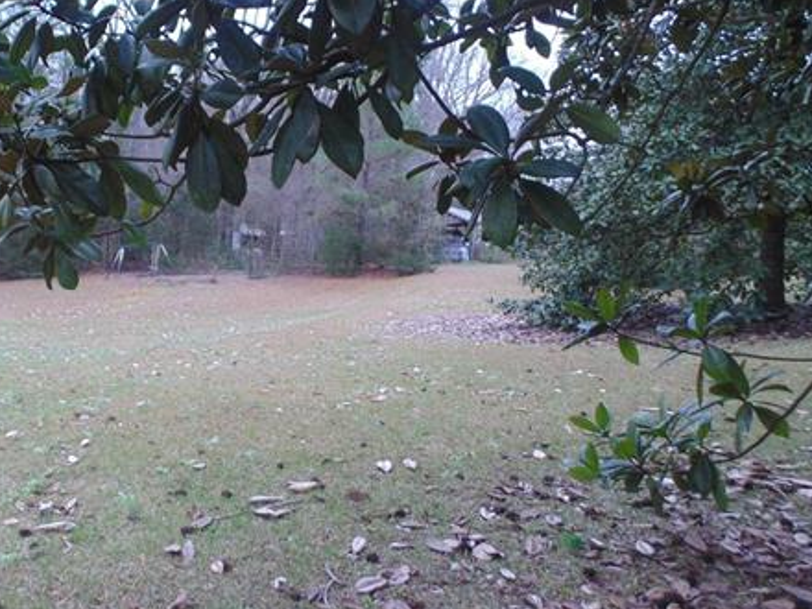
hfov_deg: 55.5
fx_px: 751
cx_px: 266
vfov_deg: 44.1
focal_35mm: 32
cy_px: 290
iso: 80
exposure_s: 1/80
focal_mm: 4
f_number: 3.1
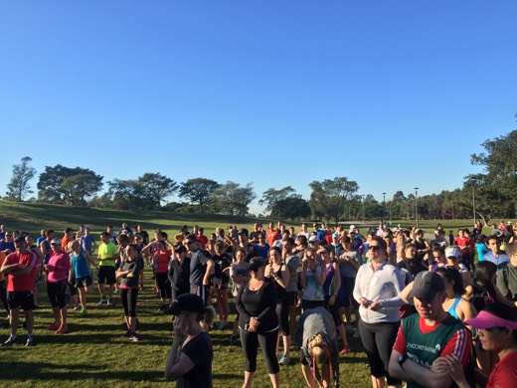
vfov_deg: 48.2
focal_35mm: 29
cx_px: 258
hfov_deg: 61.7
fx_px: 433
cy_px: 194
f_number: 2.2
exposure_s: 1/1199
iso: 32
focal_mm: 4.15
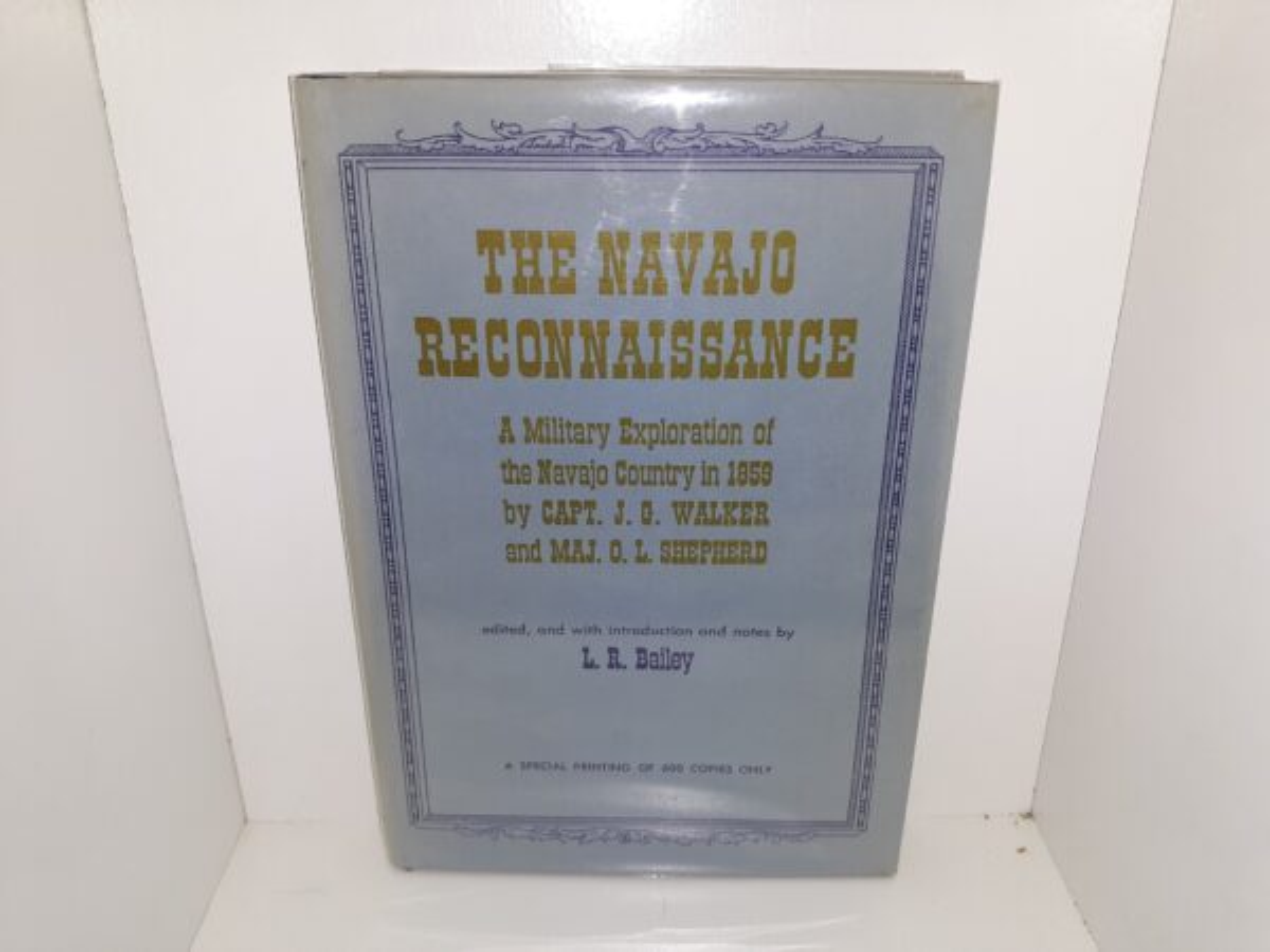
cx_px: 635
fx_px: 1027
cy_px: 476
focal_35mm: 28
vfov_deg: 49.7
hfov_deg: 63.4
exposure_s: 1/173
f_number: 1.7
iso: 40
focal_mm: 3.7
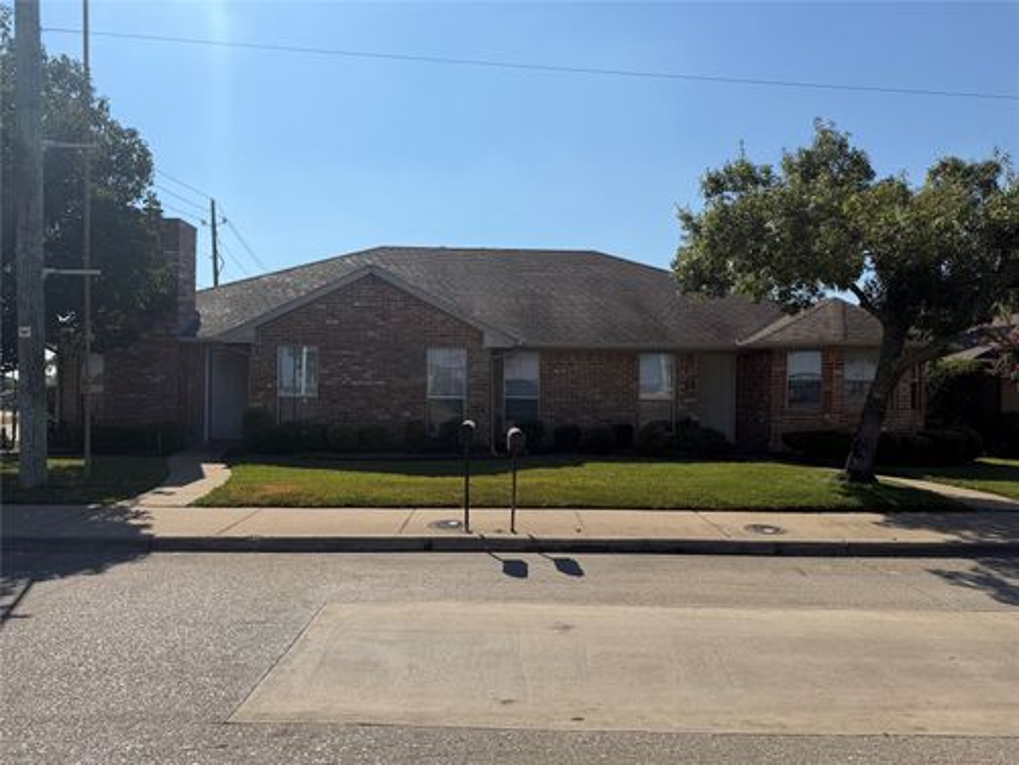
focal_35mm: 24
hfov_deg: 71.6
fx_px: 706
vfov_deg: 56.8
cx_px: 510
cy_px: 382
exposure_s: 1/8130
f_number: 1.78
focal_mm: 6.76
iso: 80
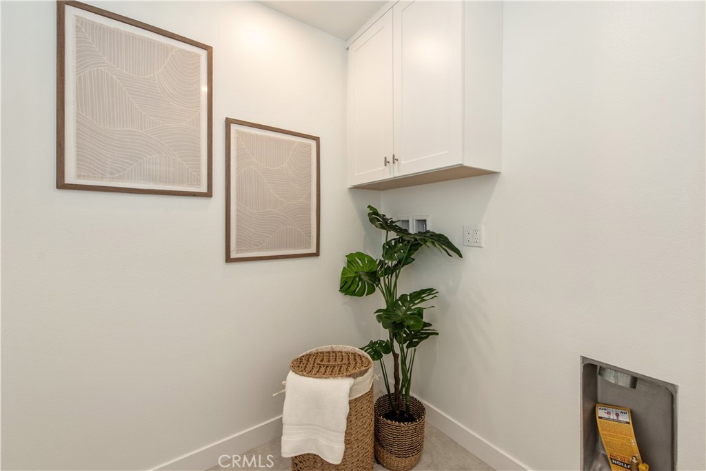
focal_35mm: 14
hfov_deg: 104.2
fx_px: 275
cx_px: 353
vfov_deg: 81.2
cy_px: 236
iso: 800
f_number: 5.6
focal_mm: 14
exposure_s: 1/125
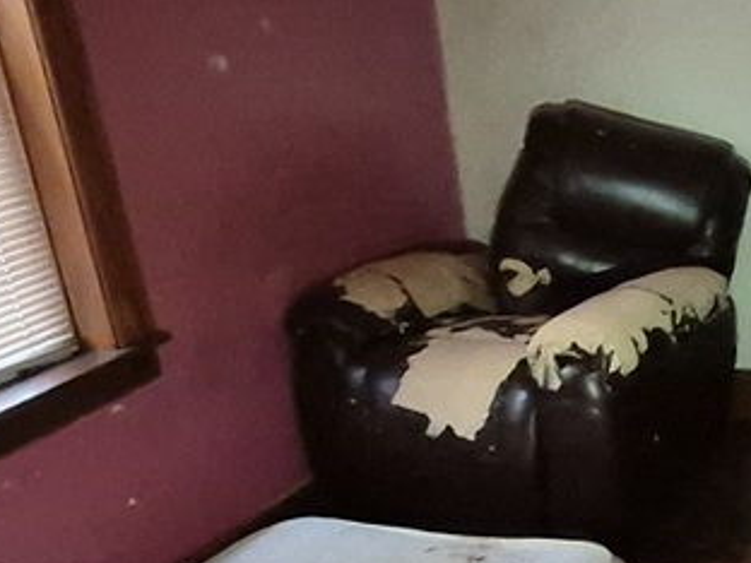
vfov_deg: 23.7
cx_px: 505
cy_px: 508
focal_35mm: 60
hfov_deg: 31.9
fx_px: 1302
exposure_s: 1/24
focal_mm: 1.74
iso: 1600
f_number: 2.2
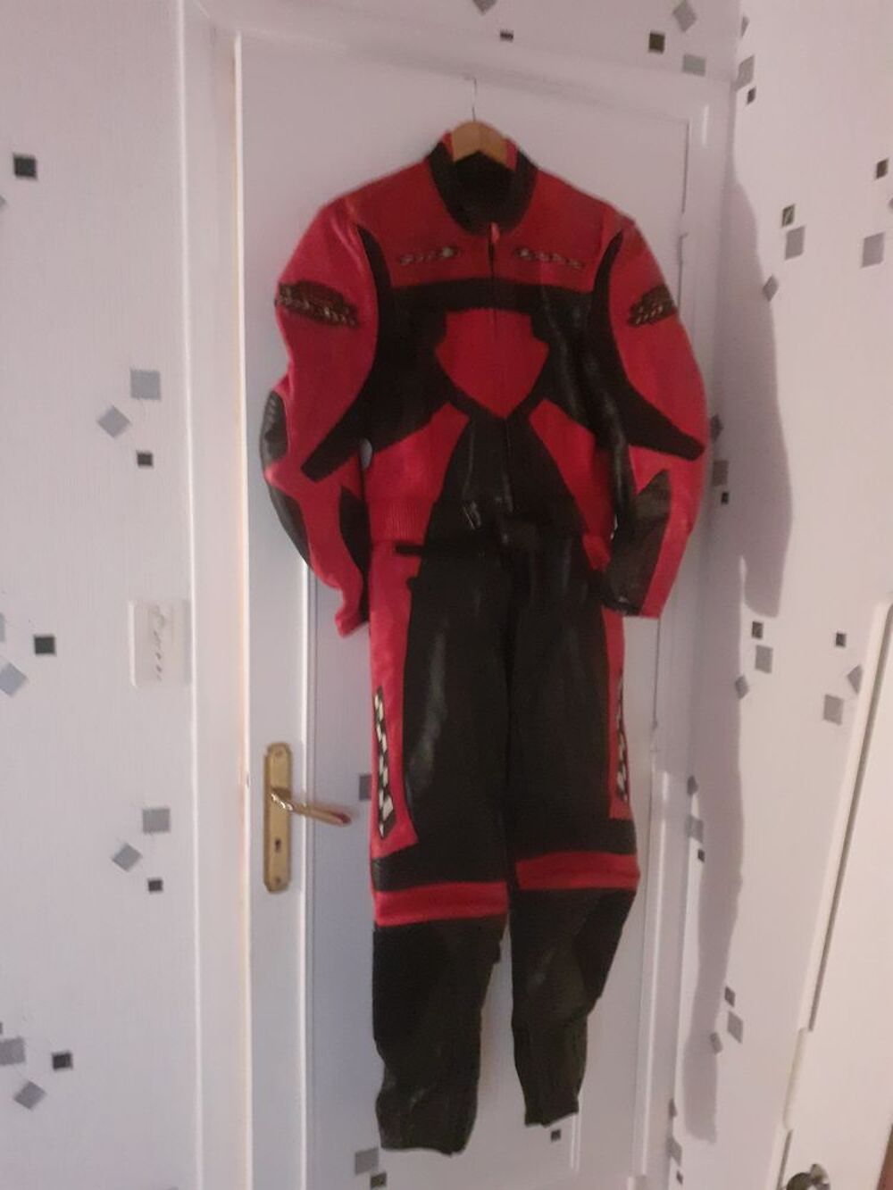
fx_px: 929
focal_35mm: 27
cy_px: 595
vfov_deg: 65.3
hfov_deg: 51.4
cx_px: 446
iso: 800
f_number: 1.9
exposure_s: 1/20
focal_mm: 3.6
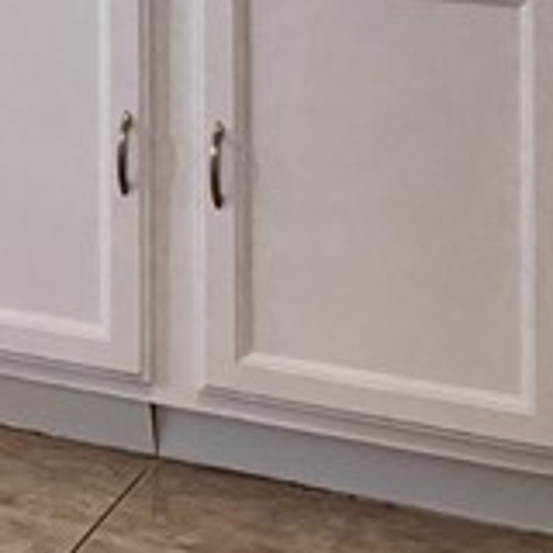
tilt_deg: -0.5
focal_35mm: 136
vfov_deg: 11.8
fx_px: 2458
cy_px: -474
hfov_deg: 10.7
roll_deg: +0.1
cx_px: -830
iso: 80
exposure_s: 1/245
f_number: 1.78
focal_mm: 6.76
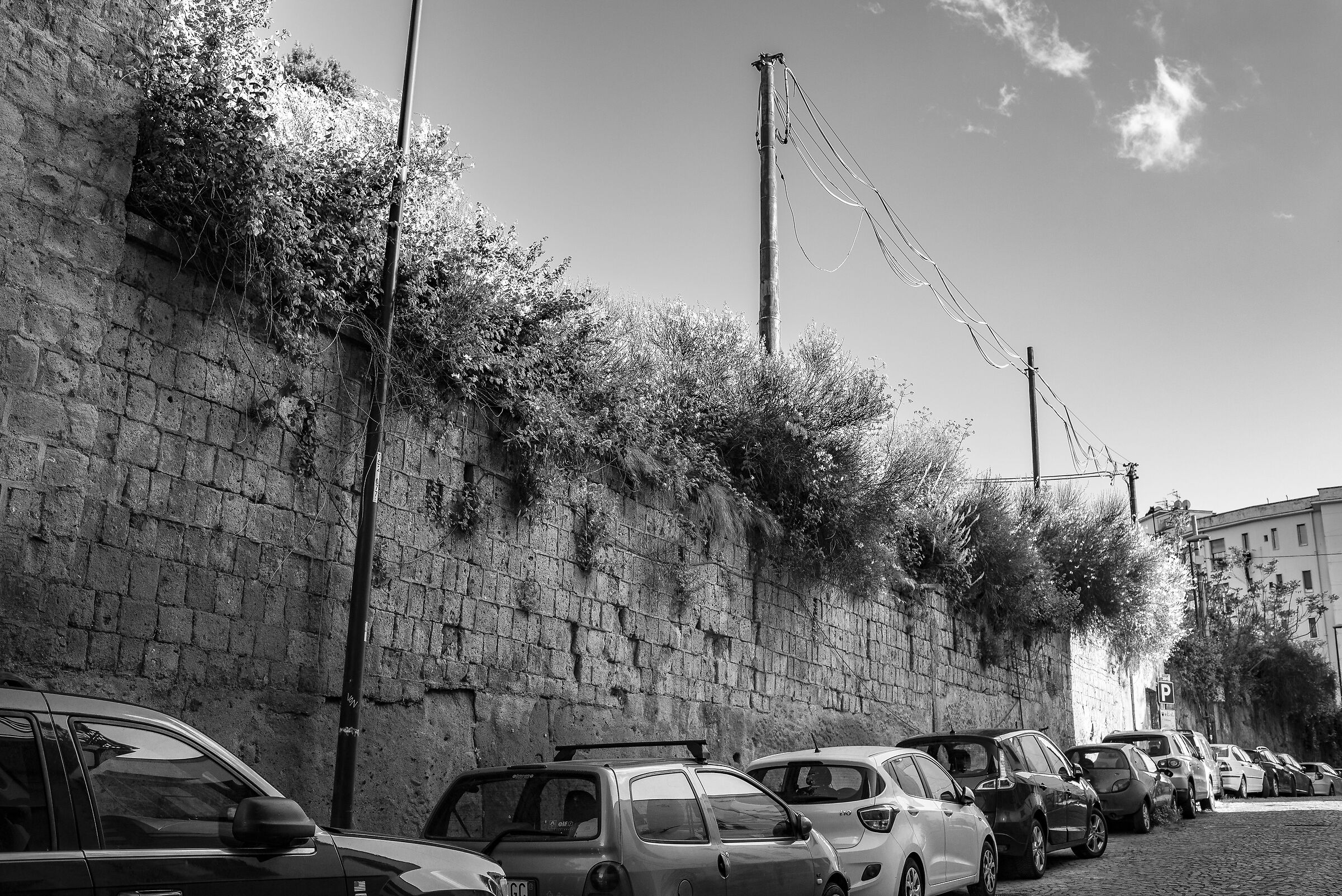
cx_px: 671
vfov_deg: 37.9
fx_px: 1305
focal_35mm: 35
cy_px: 448
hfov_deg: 54.4
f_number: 5.6
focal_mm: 35
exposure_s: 1/400
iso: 400
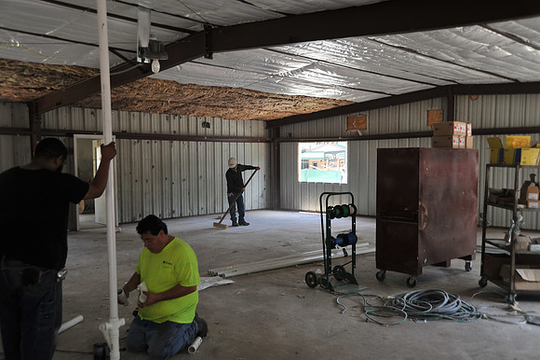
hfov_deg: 54.5
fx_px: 525
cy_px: 180
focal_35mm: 35
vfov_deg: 37.8
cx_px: 270
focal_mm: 35
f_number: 5.6
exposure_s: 1/80
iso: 200
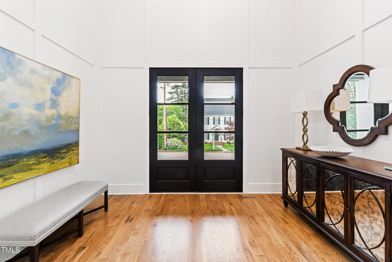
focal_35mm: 15
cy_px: 131
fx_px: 163
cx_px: 196
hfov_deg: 100.4
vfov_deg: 77.3
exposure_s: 1/1.67
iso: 100
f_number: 8
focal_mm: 10
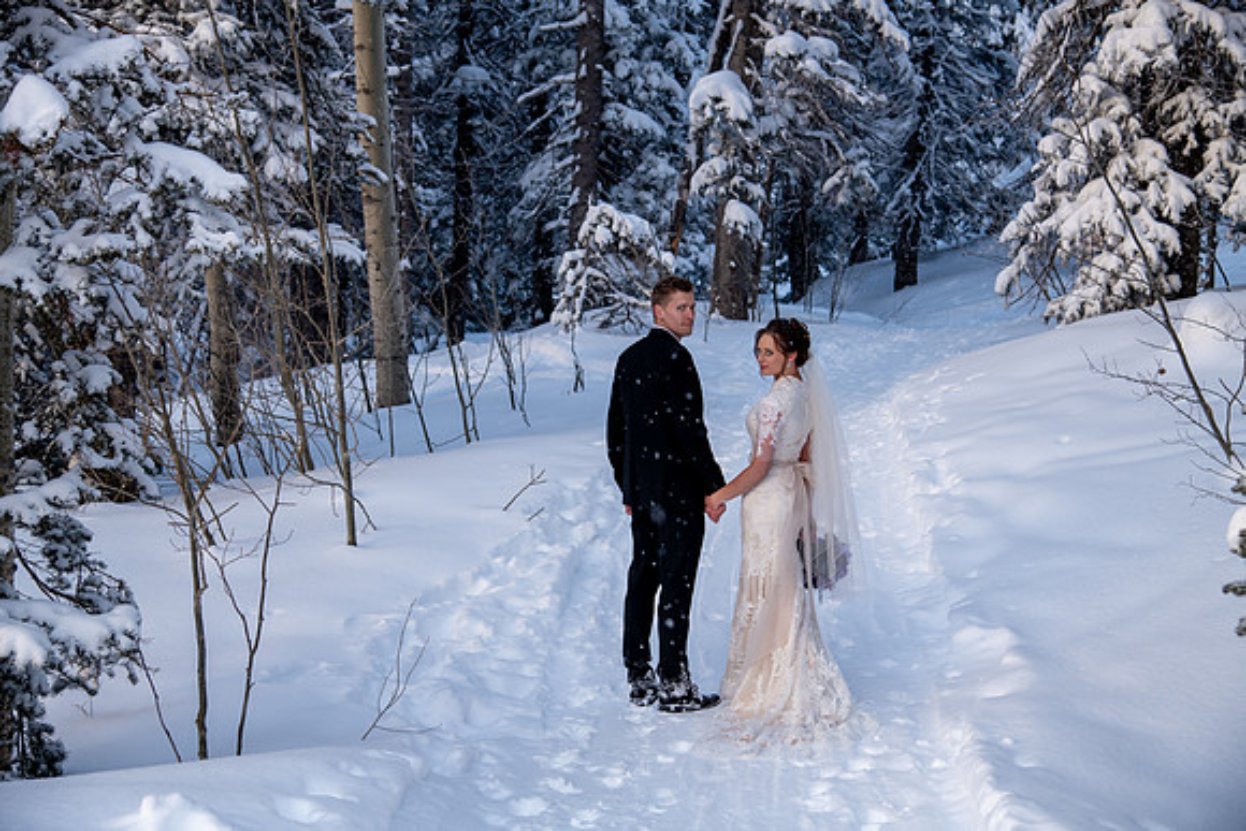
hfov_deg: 34.5
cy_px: 416
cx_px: 623
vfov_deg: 23.4
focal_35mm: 58
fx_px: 2008
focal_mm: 58
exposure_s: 1/125
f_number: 5
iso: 500
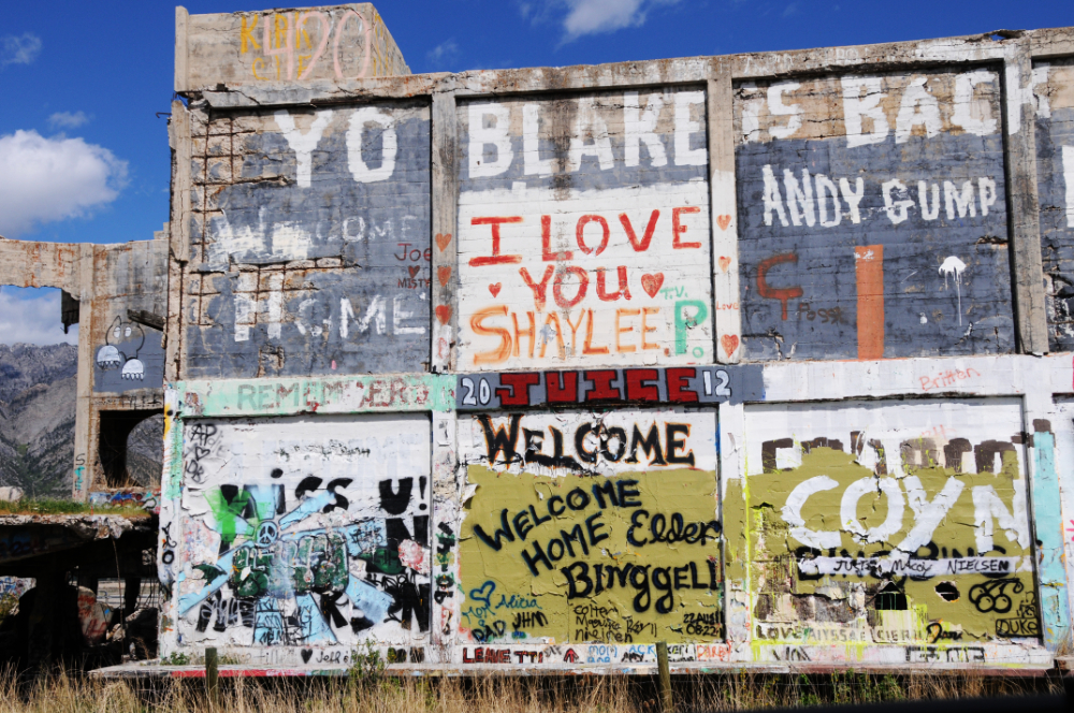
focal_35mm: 40
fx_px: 1207
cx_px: 537
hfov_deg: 48.0
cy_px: 356
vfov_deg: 32.9
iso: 320
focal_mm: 27
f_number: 10
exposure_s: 1/1600
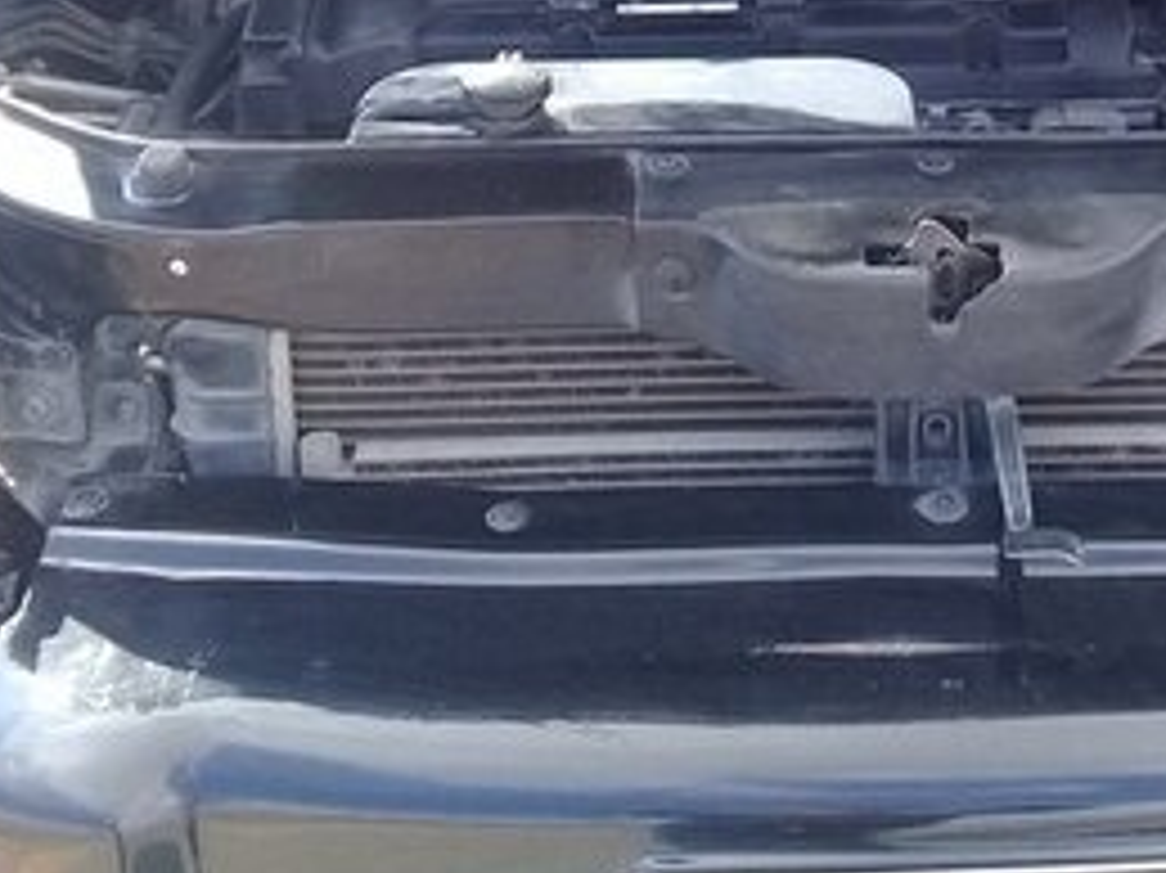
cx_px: 995
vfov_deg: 17.8
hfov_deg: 24.2
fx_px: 2660
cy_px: -155
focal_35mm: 79
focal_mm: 3.3
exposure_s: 1/185
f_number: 2.2
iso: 50
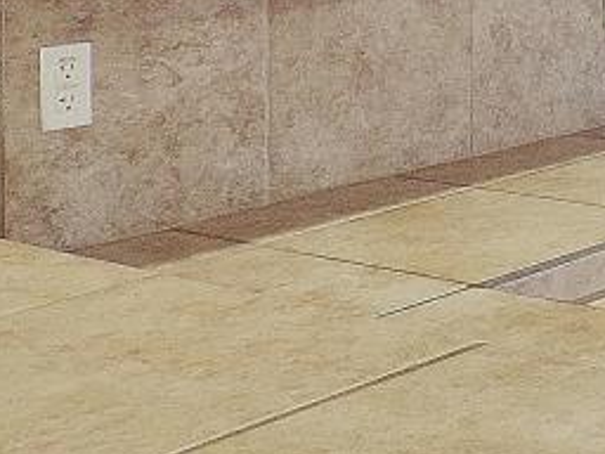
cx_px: 1011
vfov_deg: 14.6
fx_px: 1678
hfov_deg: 17.5
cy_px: -175
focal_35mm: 96
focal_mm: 4.3
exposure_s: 1/30
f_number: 3
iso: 280
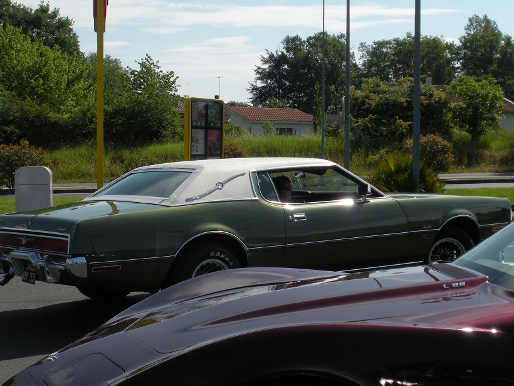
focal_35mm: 62
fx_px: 921
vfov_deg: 23.7
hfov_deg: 31.2
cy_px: 193
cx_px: 257
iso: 64
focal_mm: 11.2
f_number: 4.6
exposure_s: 1/740
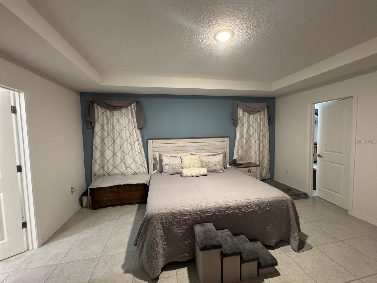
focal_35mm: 14
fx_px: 152
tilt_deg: -4.5
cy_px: 142
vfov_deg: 85.7
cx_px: 188
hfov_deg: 102.1
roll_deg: +1.6
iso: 640
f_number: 2.2
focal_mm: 2.22
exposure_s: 1/60
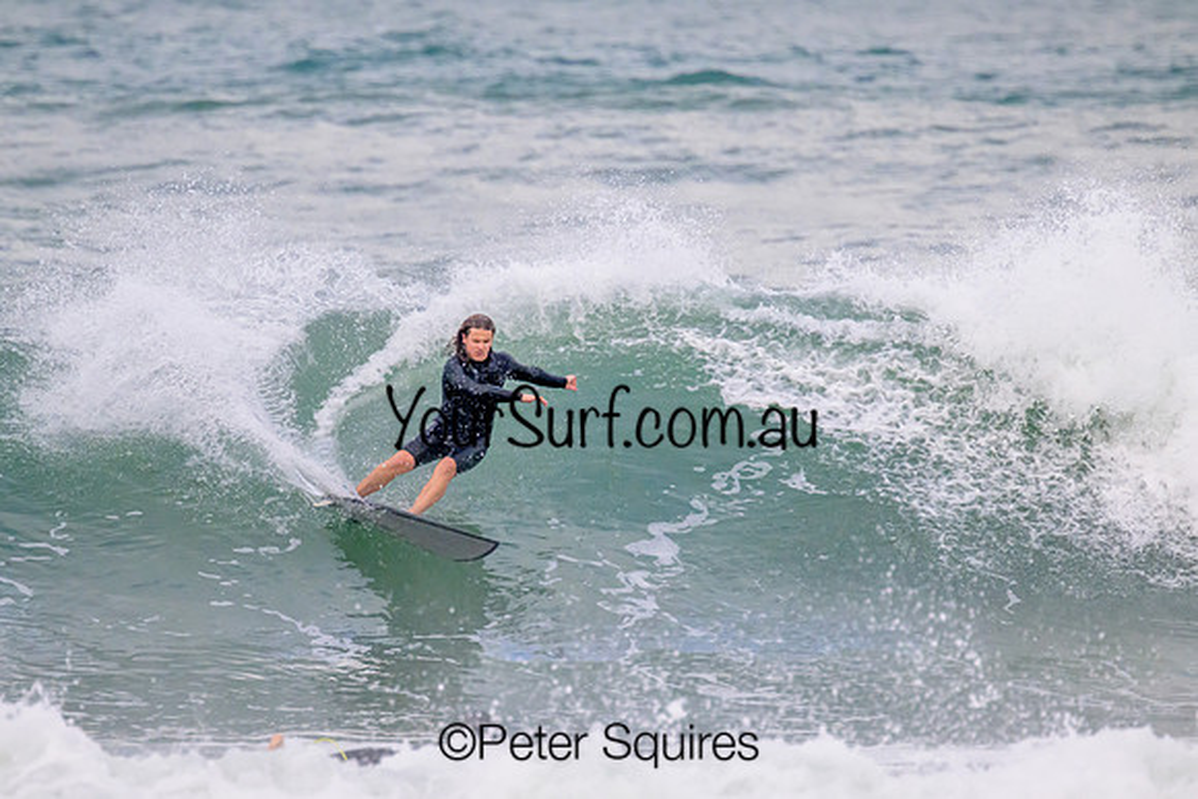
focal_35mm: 835
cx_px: 599
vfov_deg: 1.6
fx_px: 27804
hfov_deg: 2.5
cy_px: 400
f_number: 11
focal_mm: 800
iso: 3600
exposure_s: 1/2000
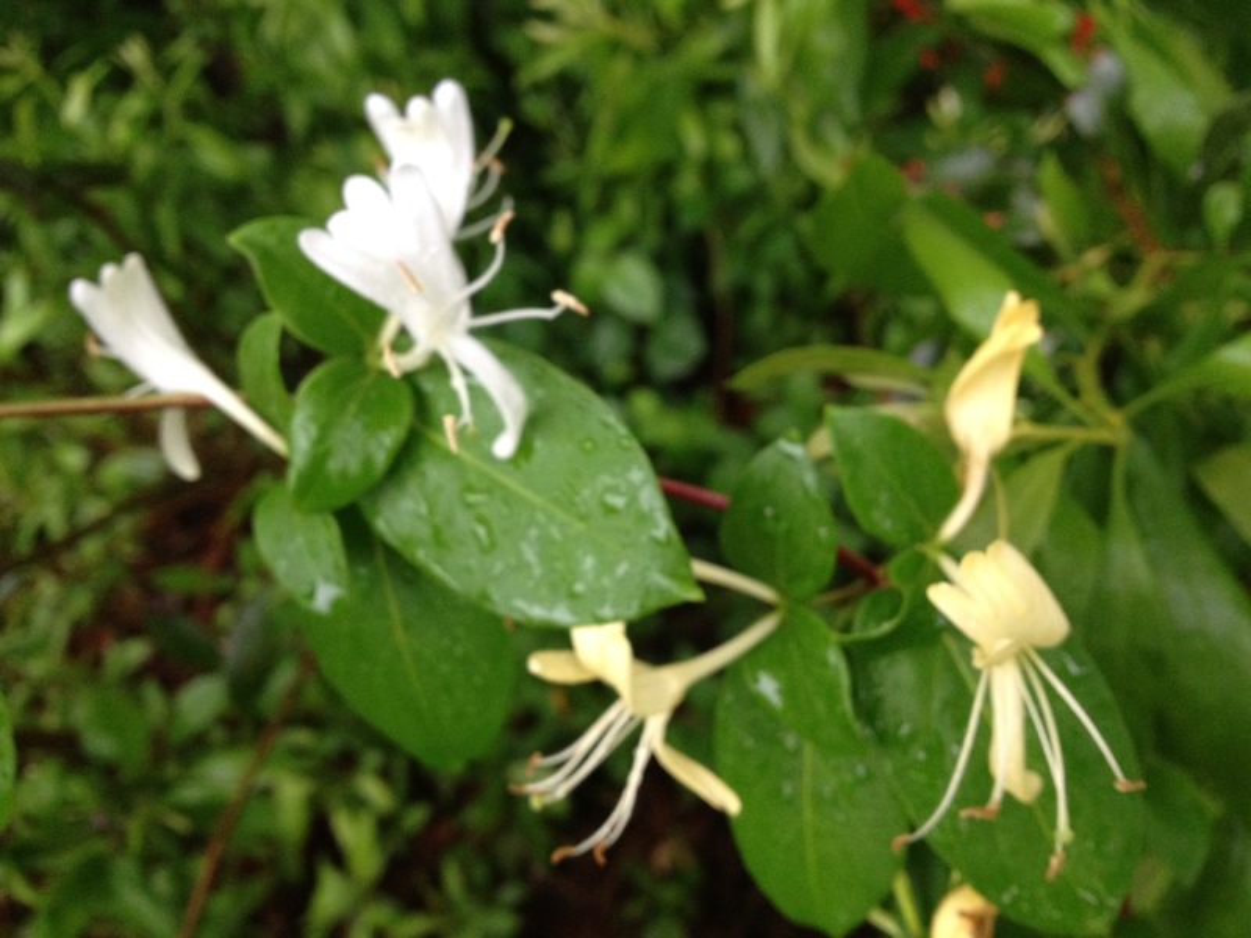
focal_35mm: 35
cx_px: 626
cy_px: 469
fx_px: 1265
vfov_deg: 40.7
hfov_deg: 52.6
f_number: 2.4
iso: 200
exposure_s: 1/20
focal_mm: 4.28
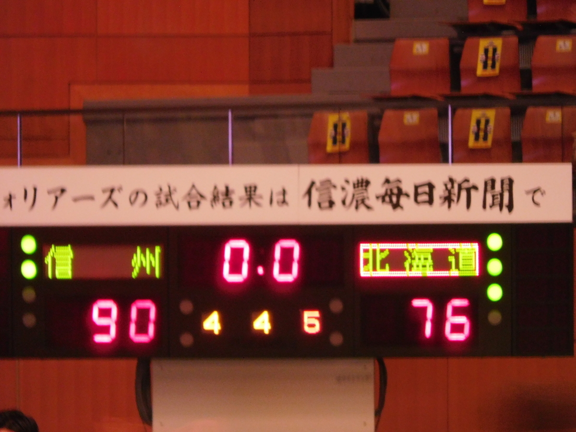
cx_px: 288
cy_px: 216
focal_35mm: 500
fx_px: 8320
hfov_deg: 4.0
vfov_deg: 3.0
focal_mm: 90
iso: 800
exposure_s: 1/2.5
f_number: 6.5
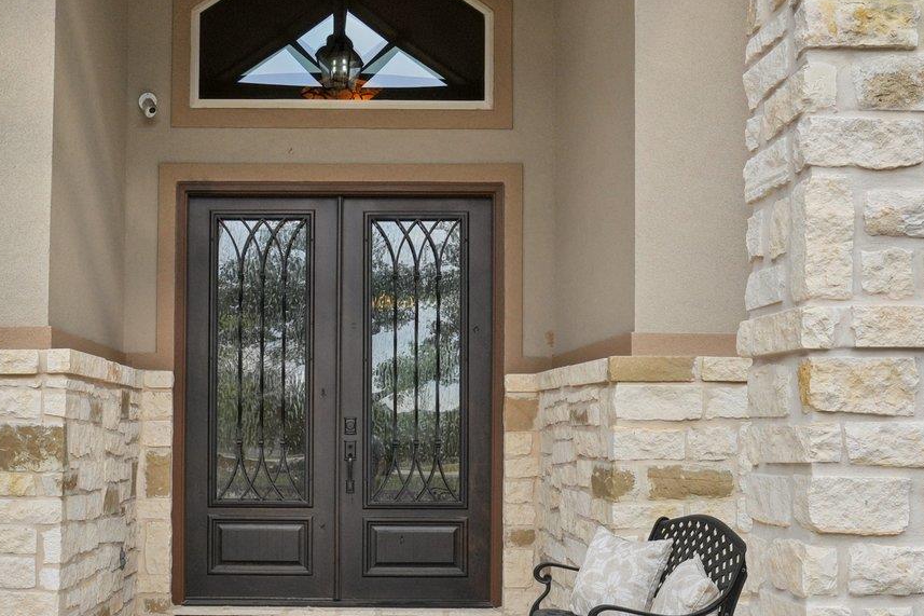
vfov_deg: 30.8
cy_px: 437
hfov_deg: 44.9
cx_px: 328
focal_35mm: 43
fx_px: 1103
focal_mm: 18
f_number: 8
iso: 400
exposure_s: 1/350
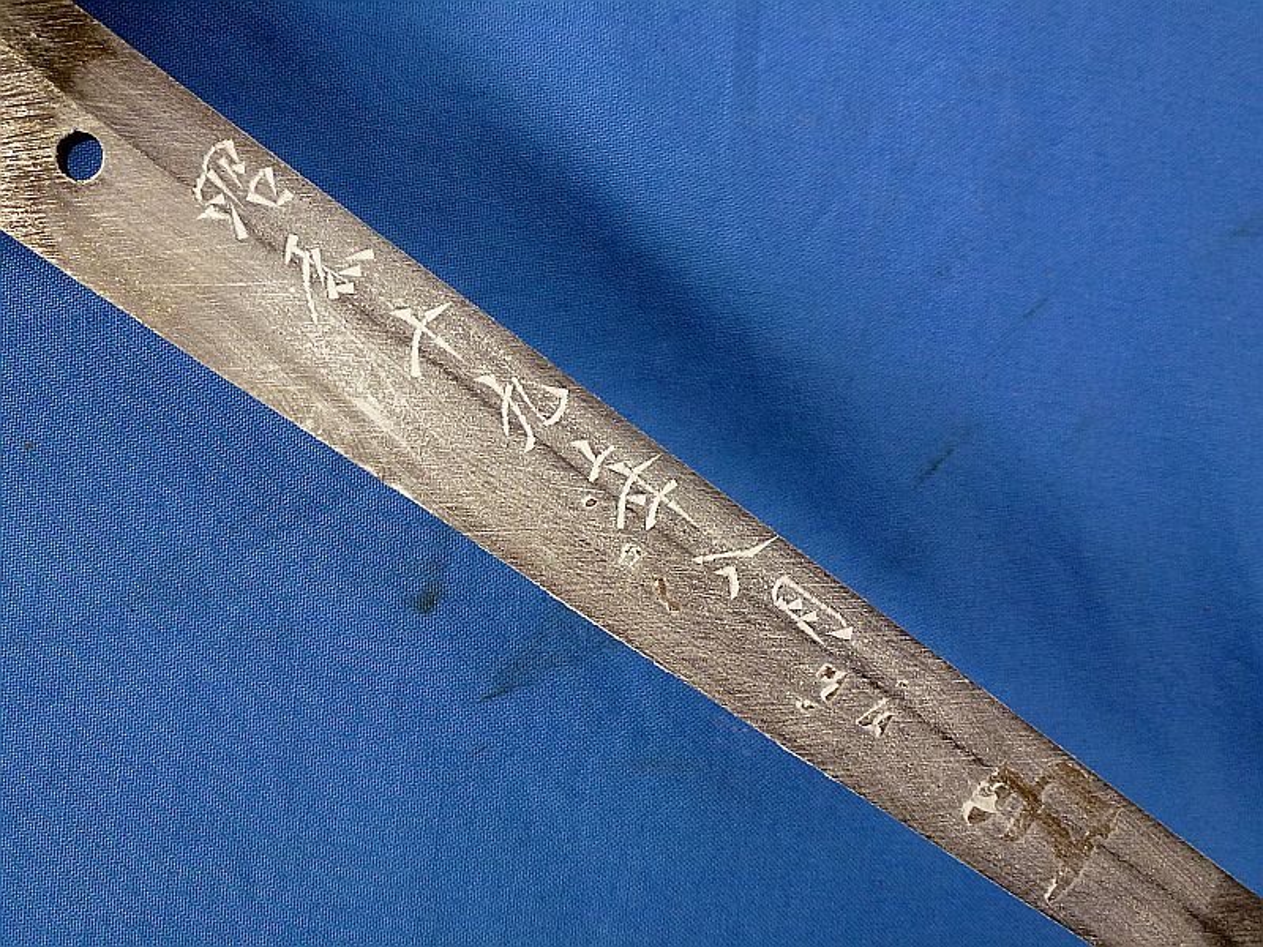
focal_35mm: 38
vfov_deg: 37.7
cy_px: 474
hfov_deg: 49.0
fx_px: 1386
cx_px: 632
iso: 200
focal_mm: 6.8
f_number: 3.8
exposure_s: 1/80
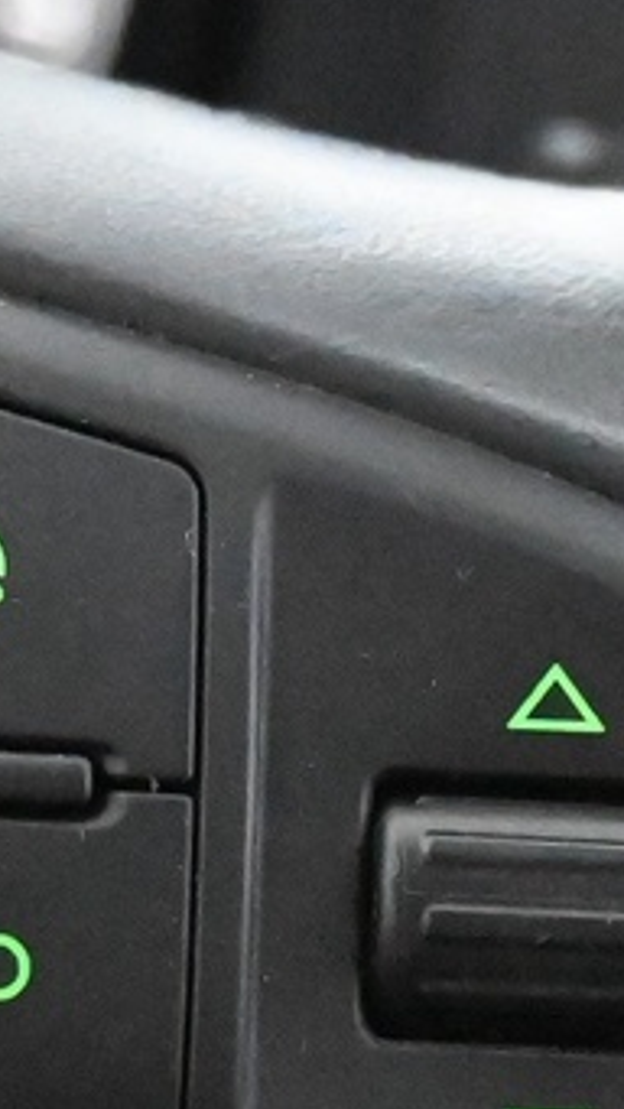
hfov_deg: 7.1
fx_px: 5041
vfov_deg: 12.5
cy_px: 797
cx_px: 270
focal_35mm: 171
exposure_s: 1/40
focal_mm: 23
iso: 16000
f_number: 4.2
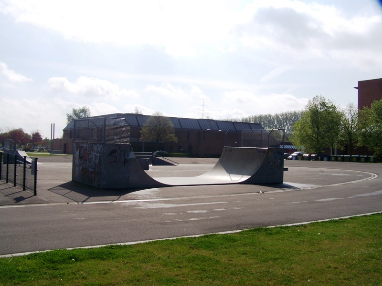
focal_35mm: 38
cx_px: 191
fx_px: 419
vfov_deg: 37.7
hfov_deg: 49.0
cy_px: 143
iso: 64
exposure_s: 1/500
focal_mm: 6.3
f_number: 5.6
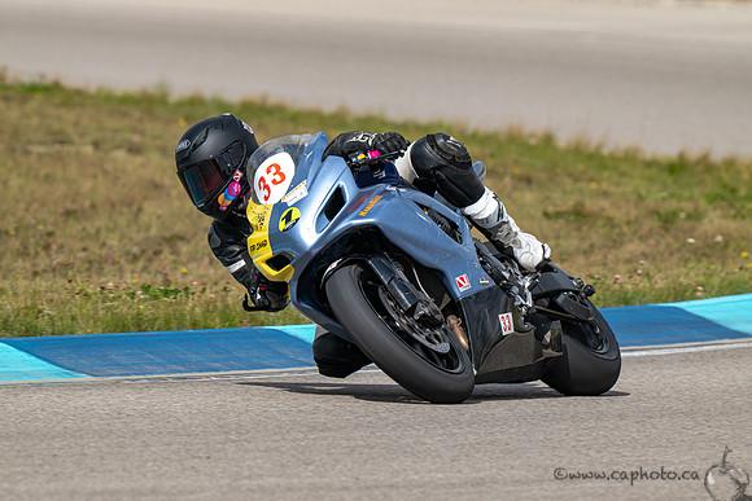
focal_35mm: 600
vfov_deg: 2.3
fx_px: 12536
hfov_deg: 3.4
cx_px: 376
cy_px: 250
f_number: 11
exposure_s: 1/800
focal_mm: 600
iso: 280
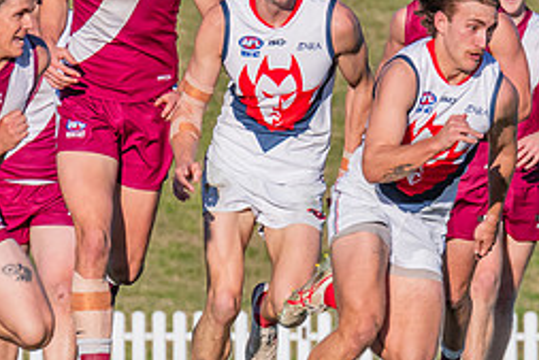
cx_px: 532
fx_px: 23054
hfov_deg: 1.3
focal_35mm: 1539
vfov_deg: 0.9
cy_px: 96
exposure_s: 1/1250
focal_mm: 420
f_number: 13
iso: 800
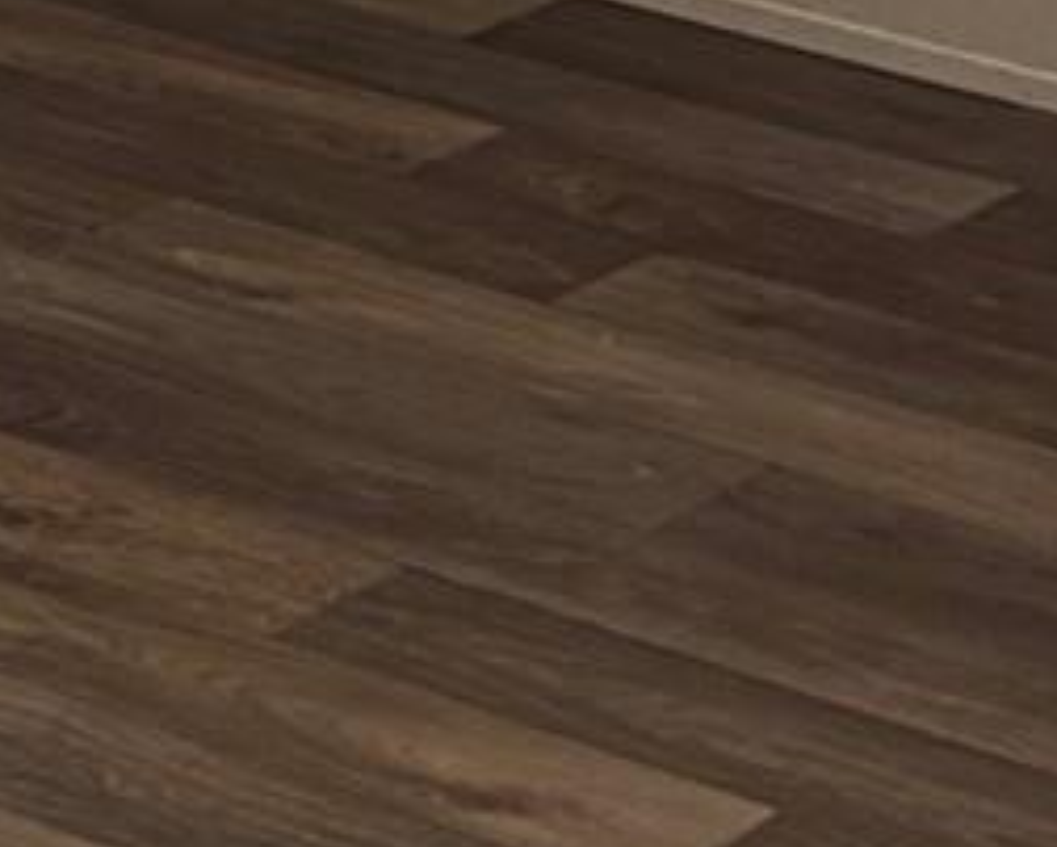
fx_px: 6449
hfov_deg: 9.2
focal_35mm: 206
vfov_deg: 7.1
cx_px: -310
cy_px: -1048
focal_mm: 5.96
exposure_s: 1/60
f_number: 1.6
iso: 320
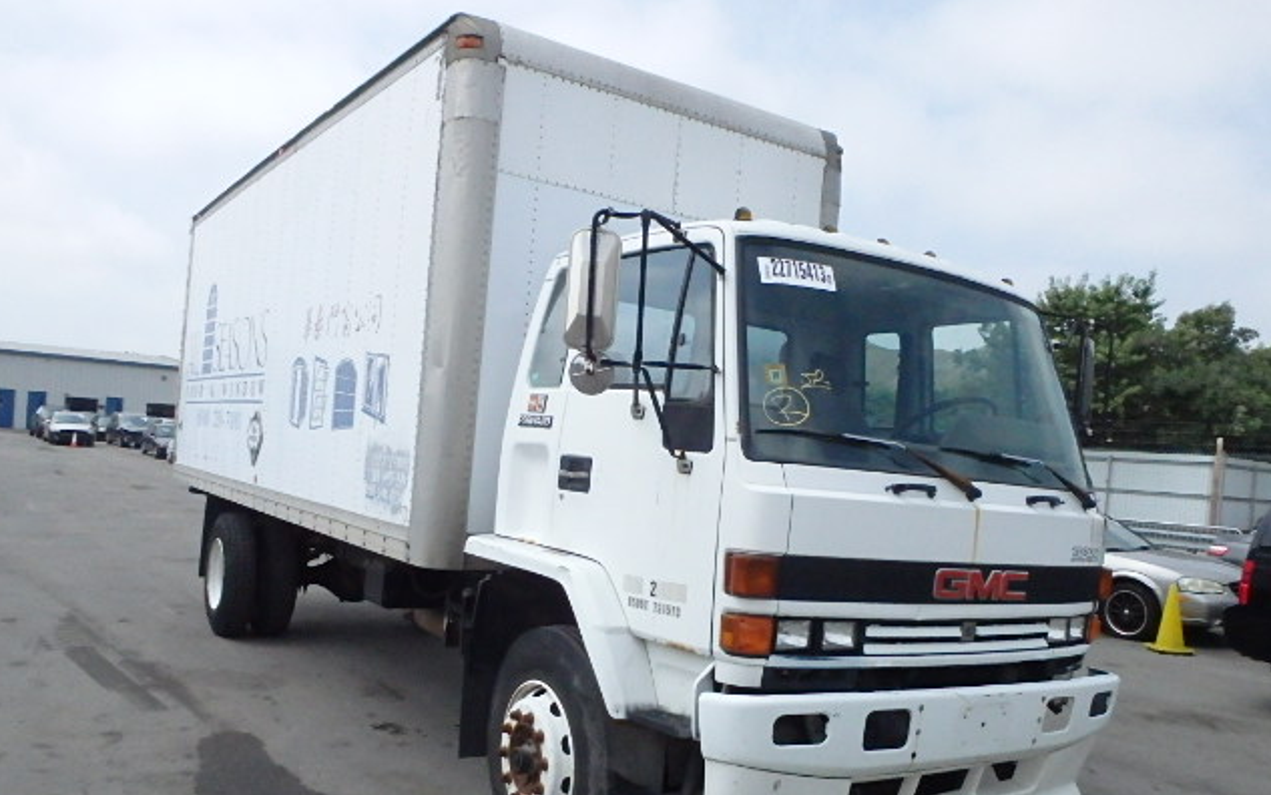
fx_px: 1039
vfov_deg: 41.7
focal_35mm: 30
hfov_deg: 62.9
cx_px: 637
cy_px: 478
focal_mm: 5
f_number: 11
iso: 1600
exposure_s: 1/1600
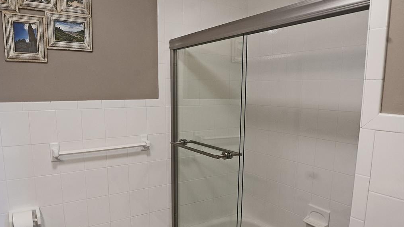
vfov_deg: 42.6
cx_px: 201
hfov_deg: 69.9
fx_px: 289
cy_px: 143
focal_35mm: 27
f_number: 8
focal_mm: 17
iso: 250
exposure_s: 1/8
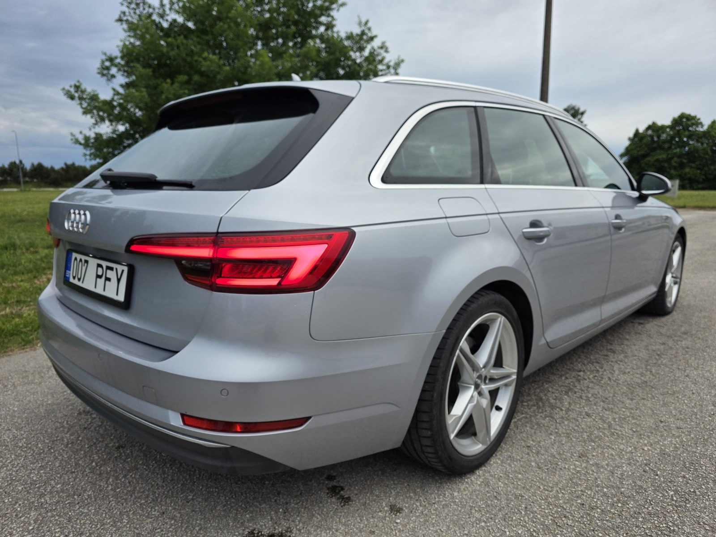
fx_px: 476
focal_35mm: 23
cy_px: 268
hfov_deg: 73.9
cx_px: 358
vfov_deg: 58.9
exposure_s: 1/359
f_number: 1.7
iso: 64
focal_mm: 6.3
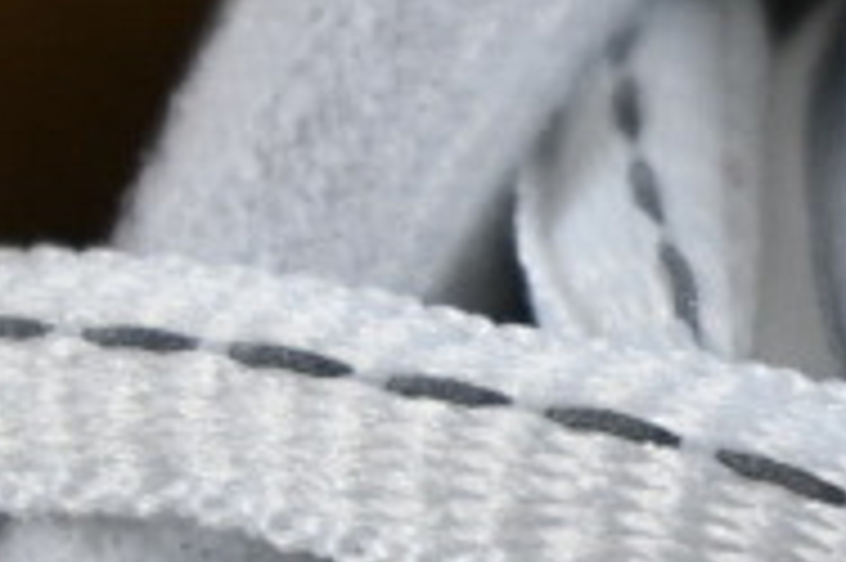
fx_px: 7490
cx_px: 1440
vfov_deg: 4.3
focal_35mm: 319
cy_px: 429
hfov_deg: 6.3
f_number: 6.3
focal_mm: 50
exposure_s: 1/125
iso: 400
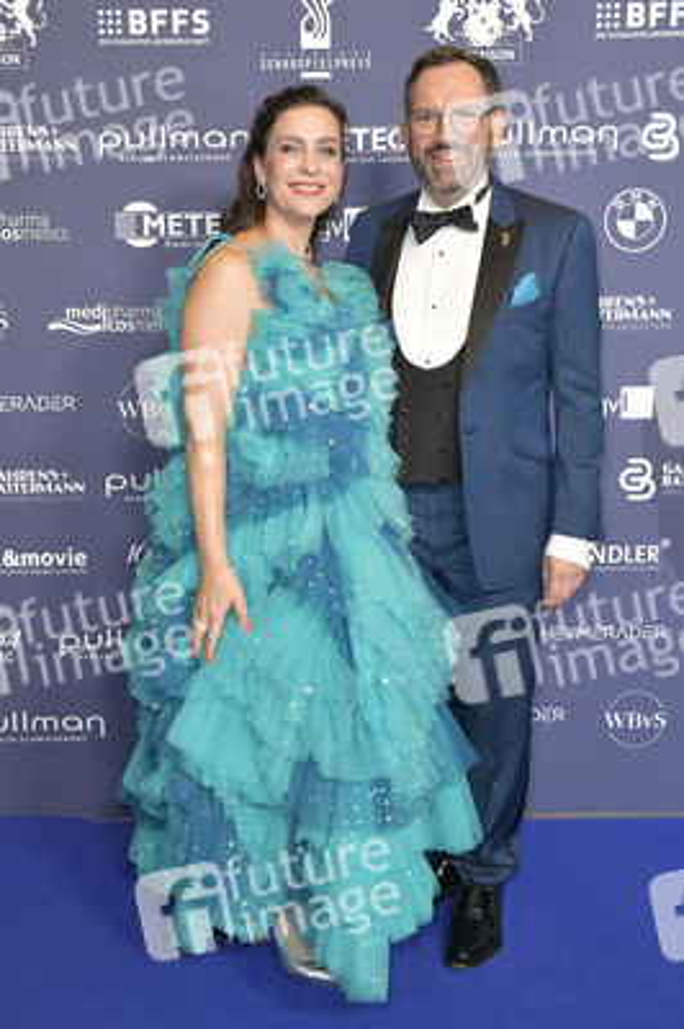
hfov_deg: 35.0
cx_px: 342
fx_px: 1085
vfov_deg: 50.7
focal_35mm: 38
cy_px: 514
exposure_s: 1/250
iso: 2000
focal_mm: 38
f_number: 6.3
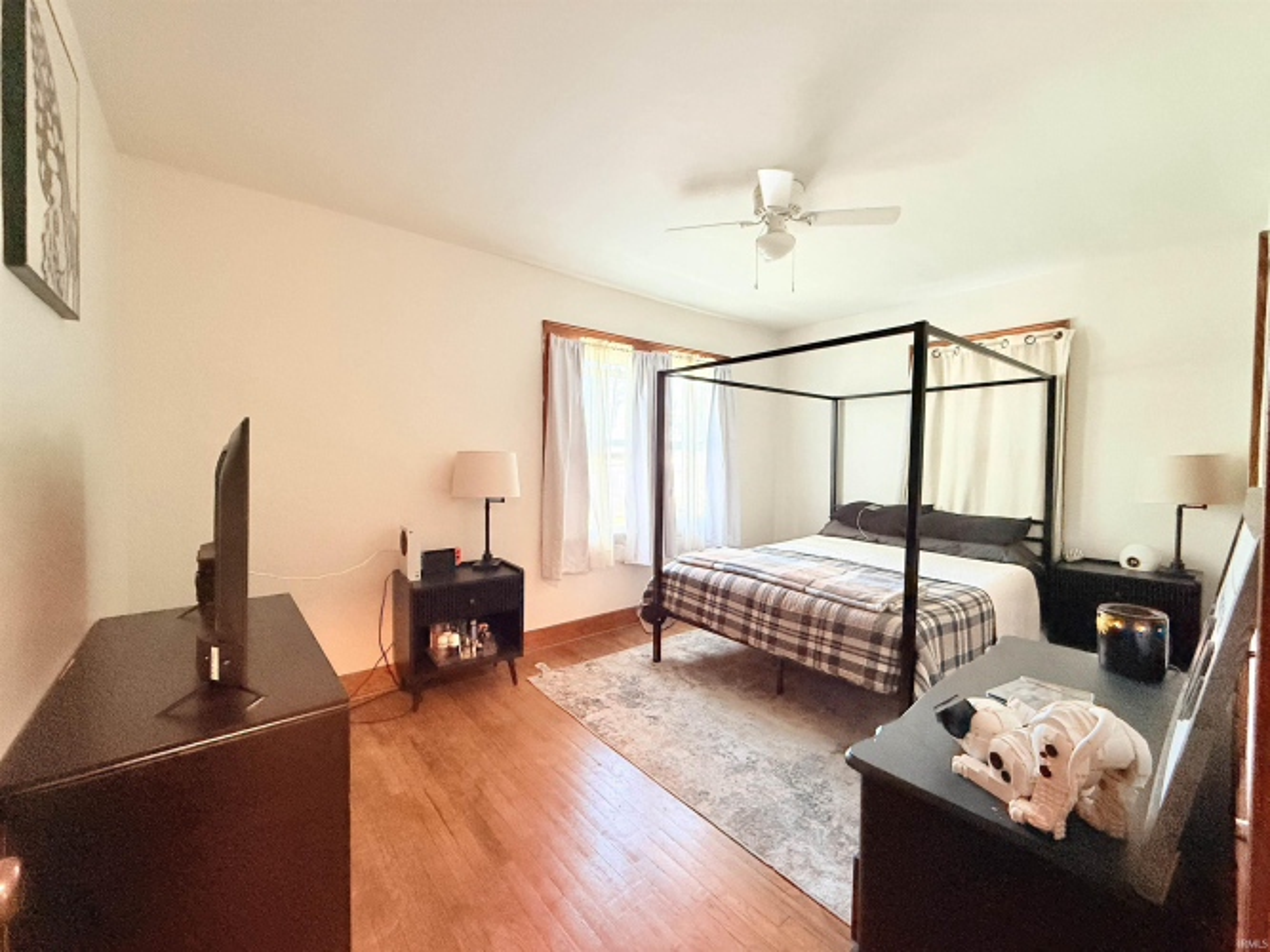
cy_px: 476
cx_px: 635
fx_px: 514
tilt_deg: -2.0
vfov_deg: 85.7
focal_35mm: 14
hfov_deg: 102.1
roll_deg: -0.3
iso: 500
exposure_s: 1/60
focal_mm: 2.22
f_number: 2.2
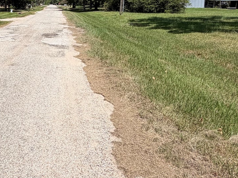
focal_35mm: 40
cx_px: 36
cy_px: 39
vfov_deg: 35.0
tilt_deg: -7.5
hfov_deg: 43.7
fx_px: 275
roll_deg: -0.3
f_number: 2.2
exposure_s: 1/1001
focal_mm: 2.22
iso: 20
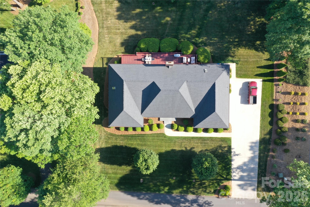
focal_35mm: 28
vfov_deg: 46.4
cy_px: 104
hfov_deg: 65.5
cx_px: 155
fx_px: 241
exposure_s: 1/25
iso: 100
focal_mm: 10.26
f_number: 11
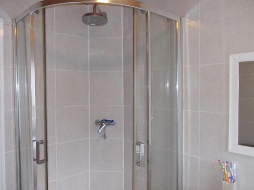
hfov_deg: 61.7
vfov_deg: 48.2
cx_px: 126
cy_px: 93
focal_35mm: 29
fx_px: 213
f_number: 2.7
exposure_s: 1/25
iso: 200
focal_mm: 4
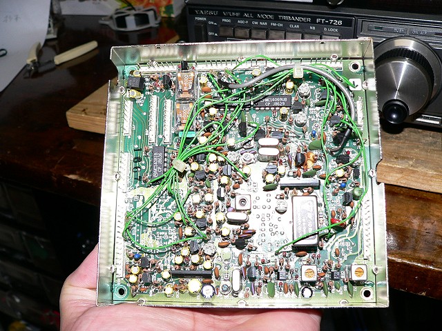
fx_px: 460
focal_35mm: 36
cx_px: 221
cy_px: 166
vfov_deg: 39.7
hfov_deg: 51.4
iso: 100
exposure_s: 1/60
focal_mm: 6
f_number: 2.8
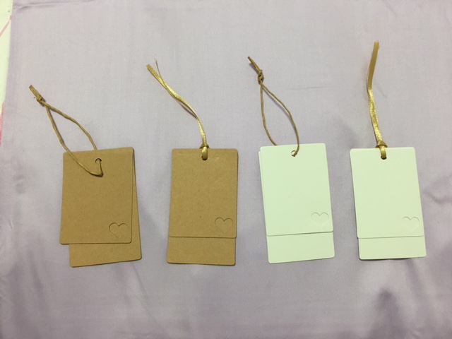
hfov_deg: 61.7
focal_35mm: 29
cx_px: 226
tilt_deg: -80.3
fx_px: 379
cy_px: 170
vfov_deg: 48.2
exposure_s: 1/17
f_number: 2.2
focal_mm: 4.15
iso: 50
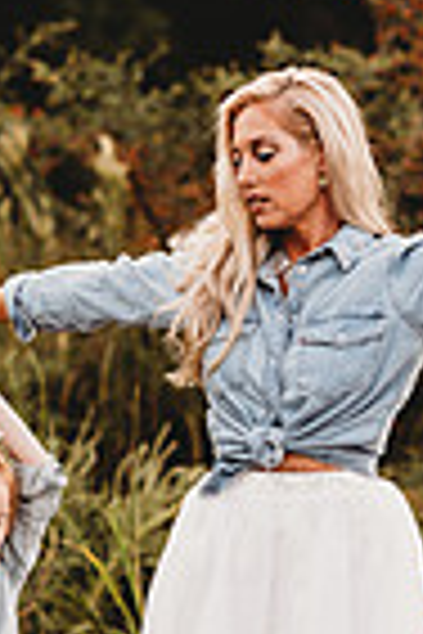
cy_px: 261
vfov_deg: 7.6
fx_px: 4776
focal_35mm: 271
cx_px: 288
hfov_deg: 5.1
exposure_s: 1/200
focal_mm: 85
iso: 125
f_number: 2.2
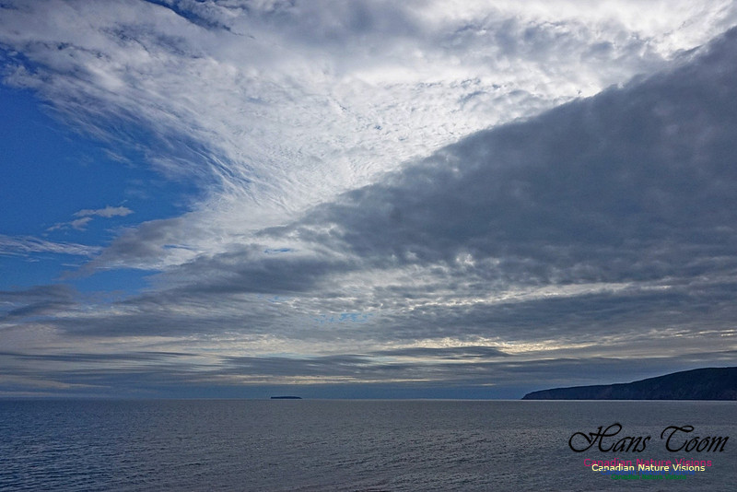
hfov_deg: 73.7
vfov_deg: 53.2
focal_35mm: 24
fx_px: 491
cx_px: 368
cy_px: 246
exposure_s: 1/2000
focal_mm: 16
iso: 800
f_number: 10
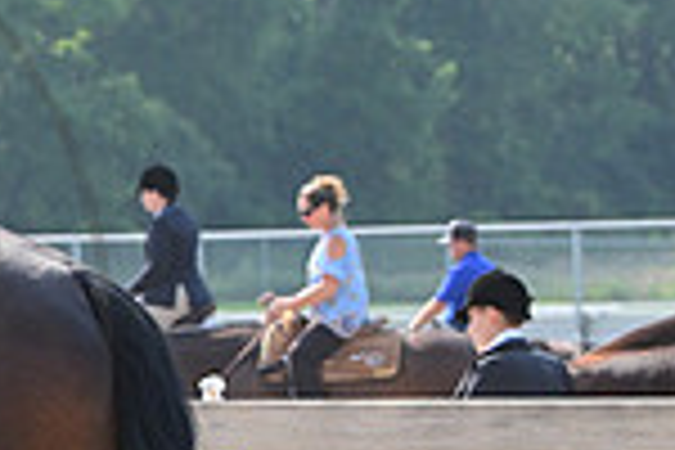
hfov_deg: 4.4
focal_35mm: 463
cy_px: 331
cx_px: -423
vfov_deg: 3.0
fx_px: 8681
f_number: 7.1
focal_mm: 120
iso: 1000
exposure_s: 1/1250
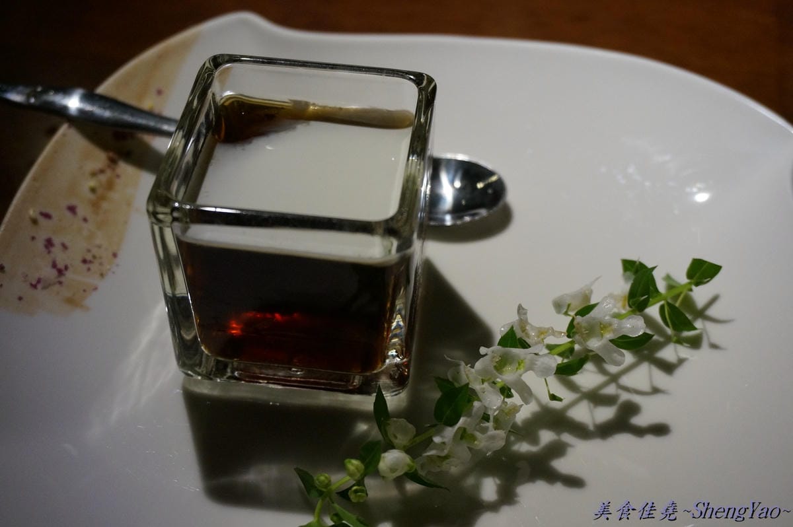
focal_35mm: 48
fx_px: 1056
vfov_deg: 28.0
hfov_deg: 41.1
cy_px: 264
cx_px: 396
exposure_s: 1/160
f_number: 5
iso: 1250
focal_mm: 32
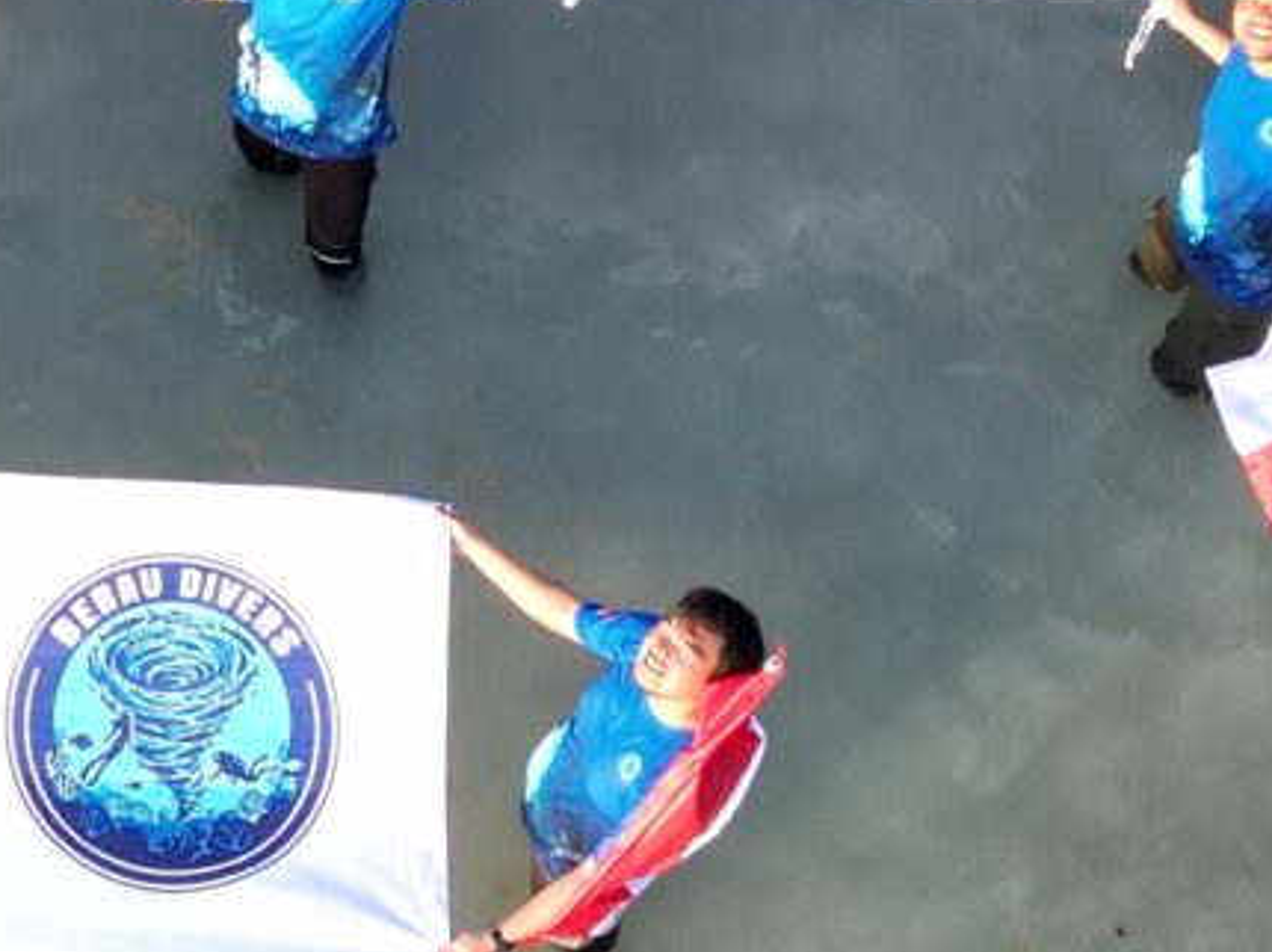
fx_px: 5252
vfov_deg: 10.2
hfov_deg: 13.4
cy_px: -160
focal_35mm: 143
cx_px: -278
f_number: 1.7
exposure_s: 1/725
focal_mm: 6.72
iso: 110
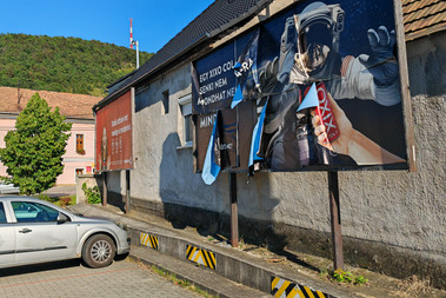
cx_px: 182
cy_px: 123
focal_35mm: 37
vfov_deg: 35.9
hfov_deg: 51.6
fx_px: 459
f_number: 1.6
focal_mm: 7.62
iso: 50
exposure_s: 1/5100
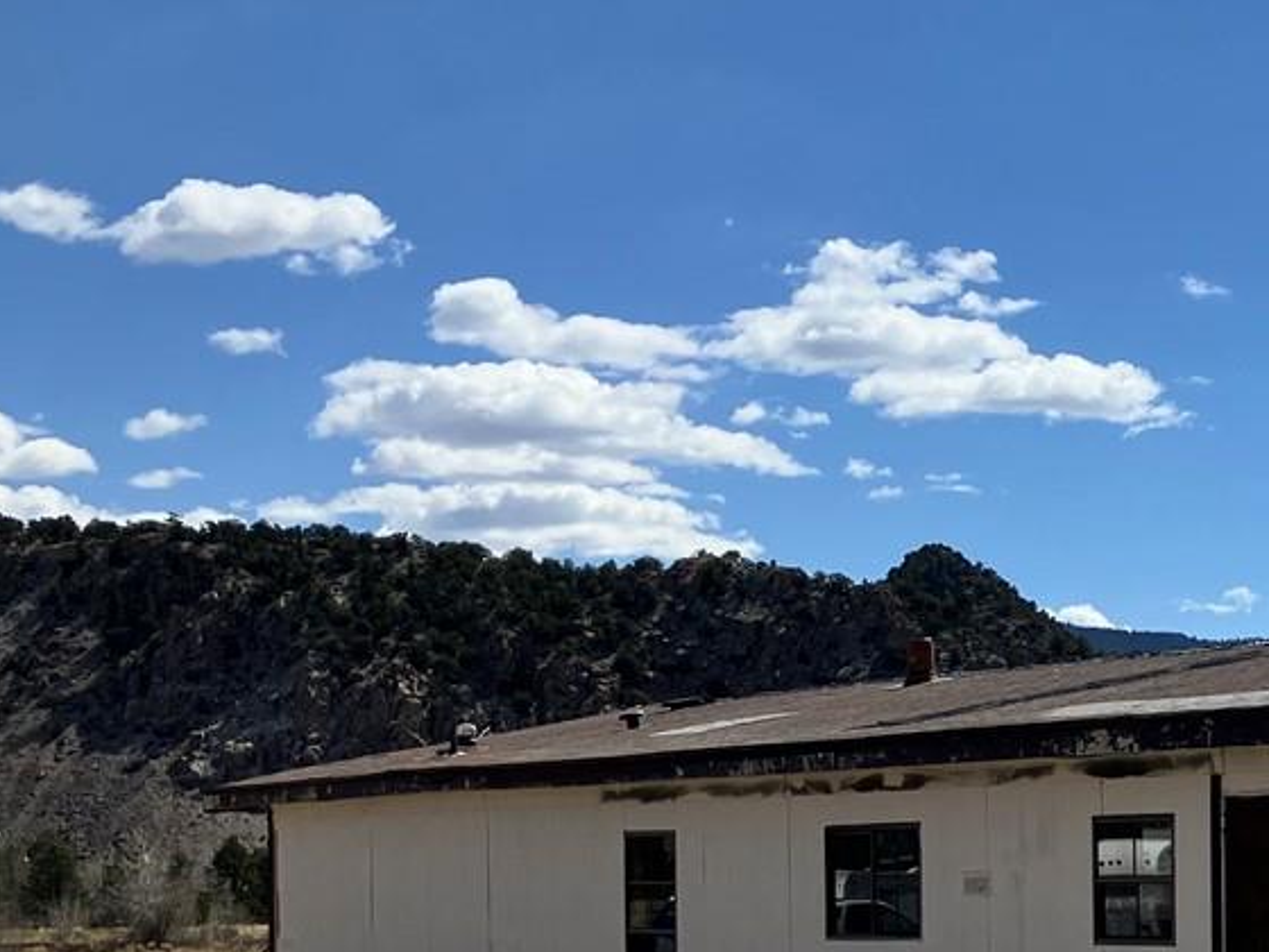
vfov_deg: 18.1
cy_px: 866
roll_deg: +0.3
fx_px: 2933
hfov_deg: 22.1
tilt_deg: -0.5
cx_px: 1613
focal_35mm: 80
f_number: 1.8
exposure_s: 1/3472
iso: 32
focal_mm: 3.99
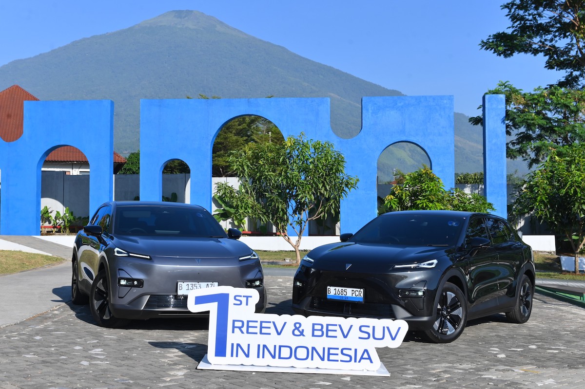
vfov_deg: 30.5
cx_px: 292
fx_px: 715
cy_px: 194
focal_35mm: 44
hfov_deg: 44.5
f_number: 9
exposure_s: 1/320
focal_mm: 44
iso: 160
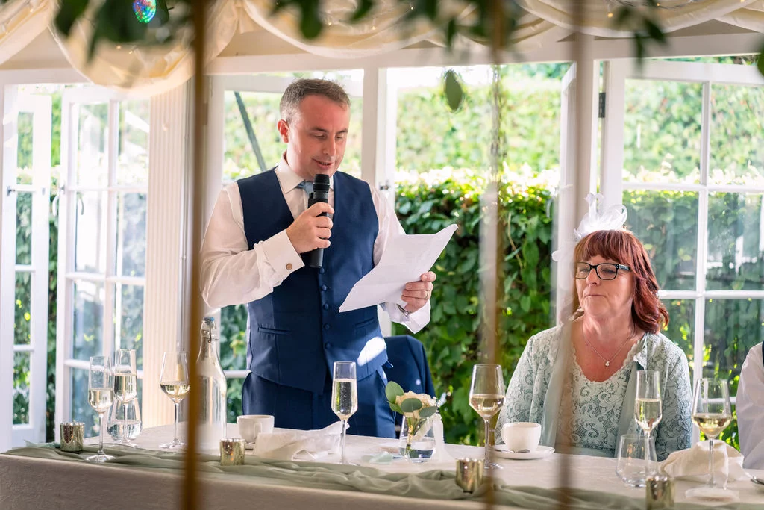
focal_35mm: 75
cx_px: 382
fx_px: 1592
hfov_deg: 27.0
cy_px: 255
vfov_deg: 18.2
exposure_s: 1/200
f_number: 2.8
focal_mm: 75
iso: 1250
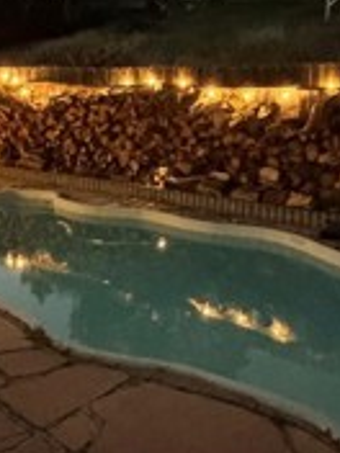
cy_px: 190
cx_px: 149
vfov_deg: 37.4
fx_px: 668
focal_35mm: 51
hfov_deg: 28.5
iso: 1600
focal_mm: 2.22
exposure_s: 1/30
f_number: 2.2
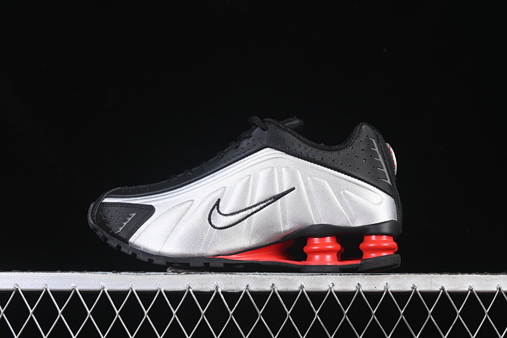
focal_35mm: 75
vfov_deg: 18.2
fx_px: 1056
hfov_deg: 27.0
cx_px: 254
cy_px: 169
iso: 160
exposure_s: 1/60
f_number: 6.3
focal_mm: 50
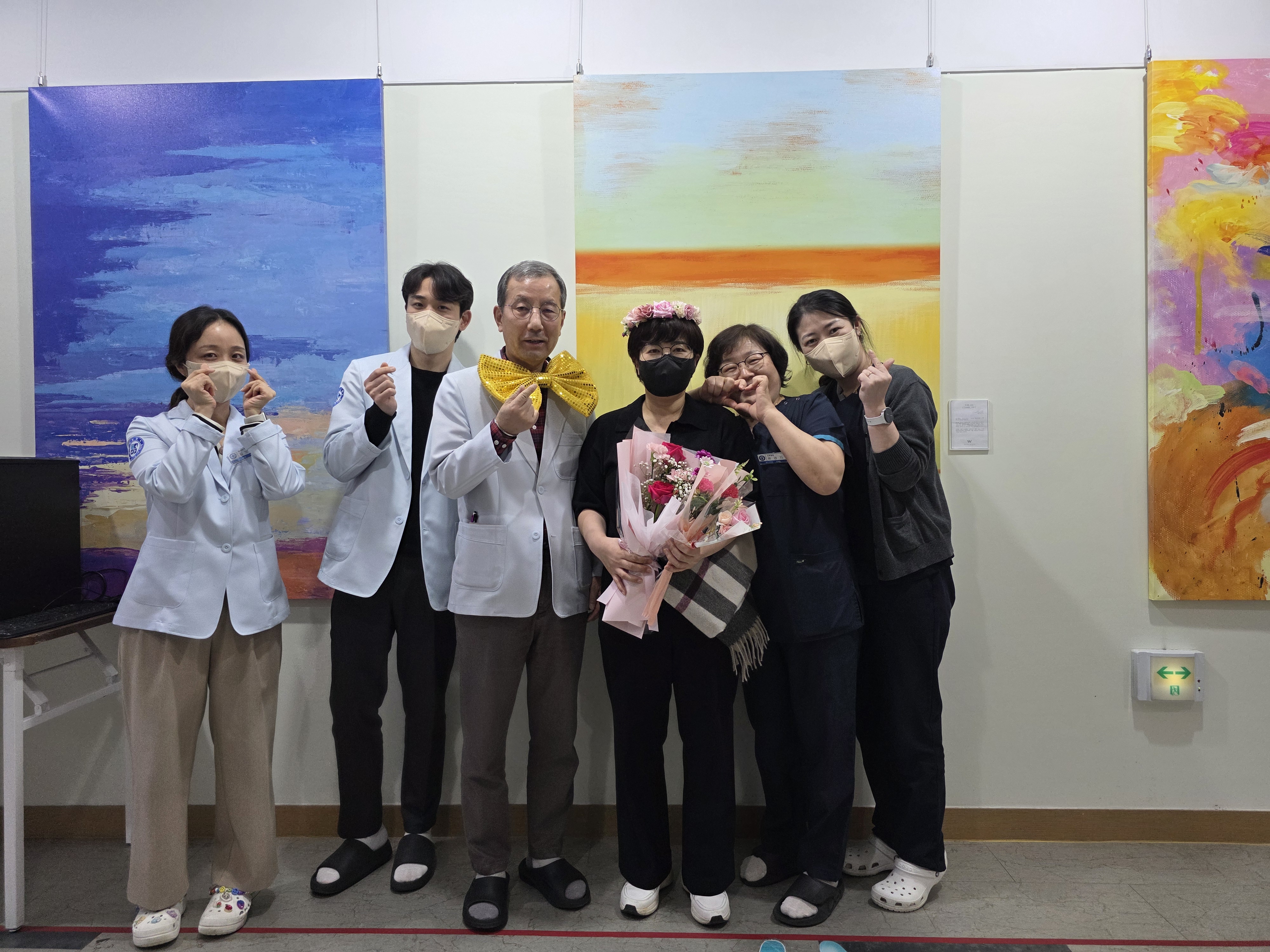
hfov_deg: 73.9
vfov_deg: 58.9
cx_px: 635
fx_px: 844
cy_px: 476
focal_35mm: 23
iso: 200
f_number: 1.7
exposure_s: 1/120
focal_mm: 6.3
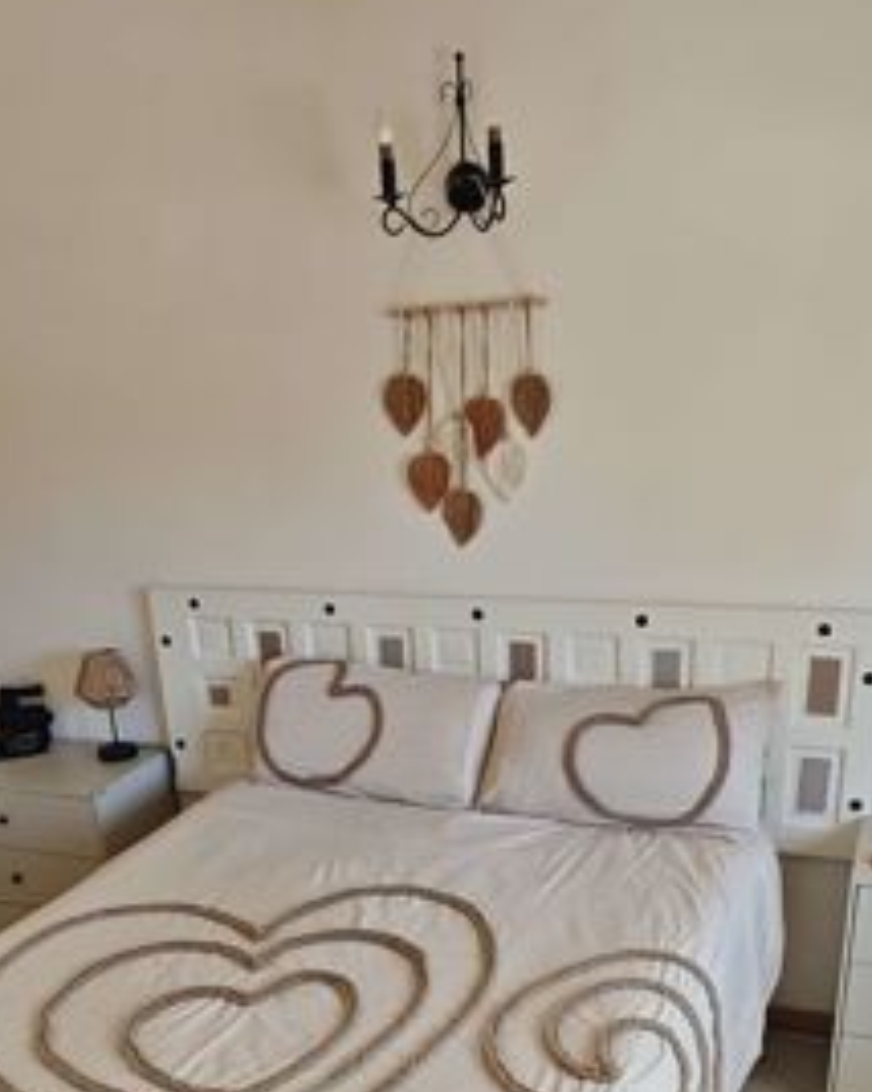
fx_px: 1163
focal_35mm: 36
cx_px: 434
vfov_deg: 47.3
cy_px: 892
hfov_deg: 41.1
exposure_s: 1/52.1
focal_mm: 2.16
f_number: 2.2
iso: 400
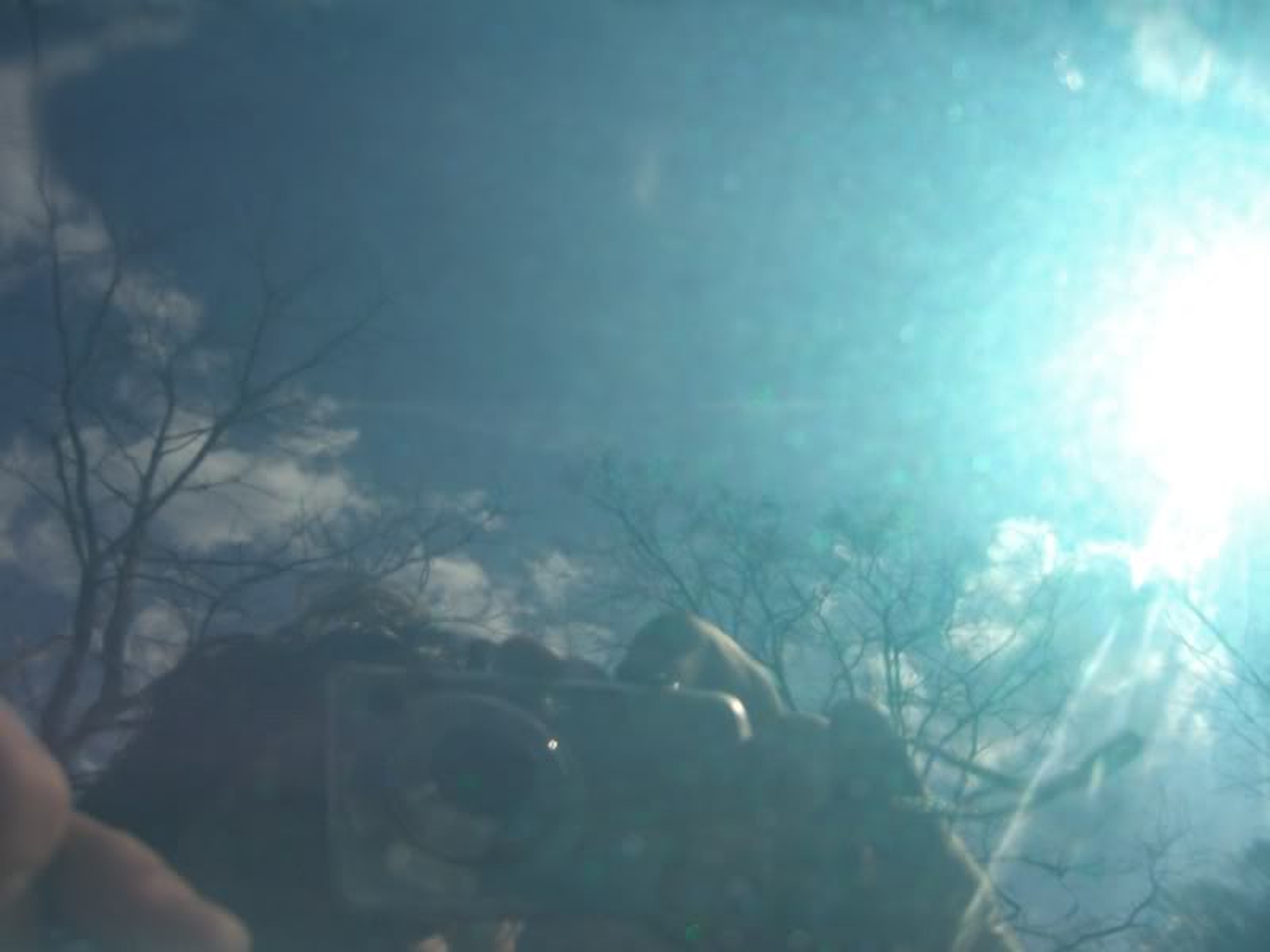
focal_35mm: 38
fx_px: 1394
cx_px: 635
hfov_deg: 49.0
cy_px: 476
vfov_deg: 37.7
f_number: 2.8
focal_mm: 7.9
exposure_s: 1/320
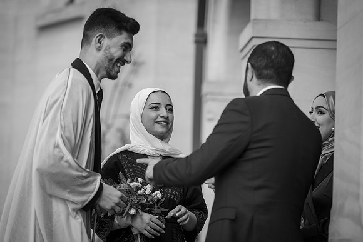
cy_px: 121
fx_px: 1412
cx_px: 182
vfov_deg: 9.8
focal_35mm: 140
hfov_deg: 14.7
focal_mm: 140
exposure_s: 1/400
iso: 100
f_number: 2.8
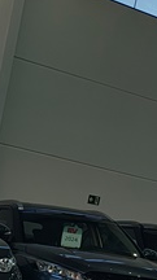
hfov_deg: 7.8
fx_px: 883
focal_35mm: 119
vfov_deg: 16.9
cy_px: 368
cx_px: -409
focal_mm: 6.57
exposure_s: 1/200
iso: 116
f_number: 1.6
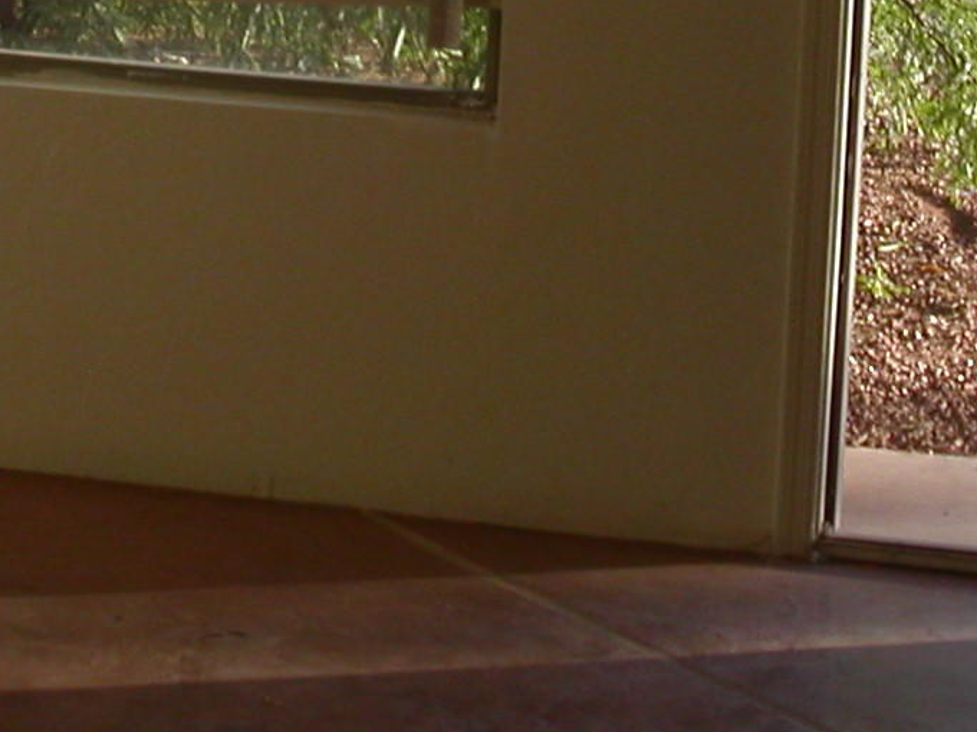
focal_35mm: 127
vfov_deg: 11.3
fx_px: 3584
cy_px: -297
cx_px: 148
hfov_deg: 15.4
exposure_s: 1/180
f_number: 5.6
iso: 100
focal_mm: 7.8
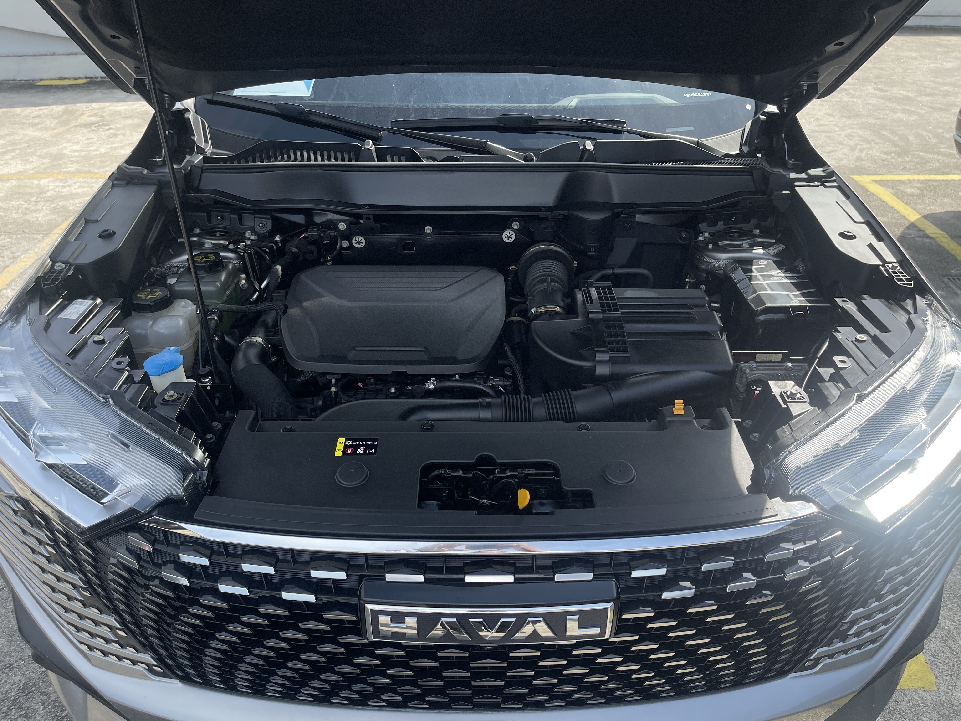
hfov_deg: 69.4
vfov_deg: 54.9
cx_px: 480
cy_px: 360
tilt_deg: -32.3
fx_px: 694
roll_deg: +0.2
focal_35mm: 25
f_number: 1.6
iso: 32
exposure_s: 1/2433
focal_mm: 5.1
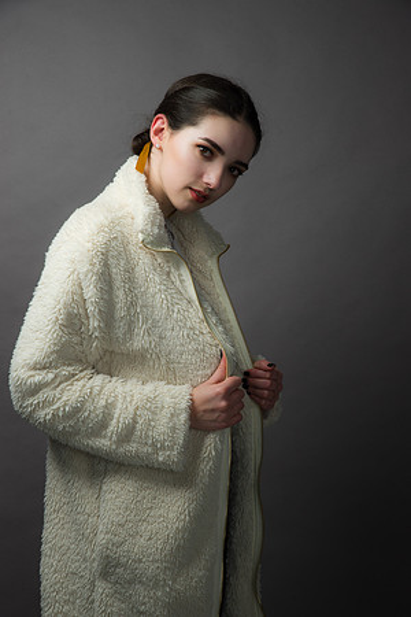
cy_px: 308
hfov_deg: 19.5
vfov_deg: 28.8
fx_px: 1199
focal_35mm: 70
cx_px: 206
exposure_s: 1/160
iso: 100
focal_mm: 70
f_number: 9
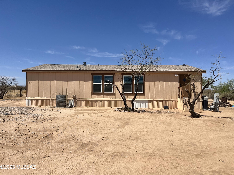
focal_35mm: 26
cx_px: 117
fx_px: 176
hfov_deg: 67.3
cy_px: 88
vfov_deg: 53.1
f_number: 1.6
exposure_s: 1/6494
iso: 50
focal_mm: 5.1
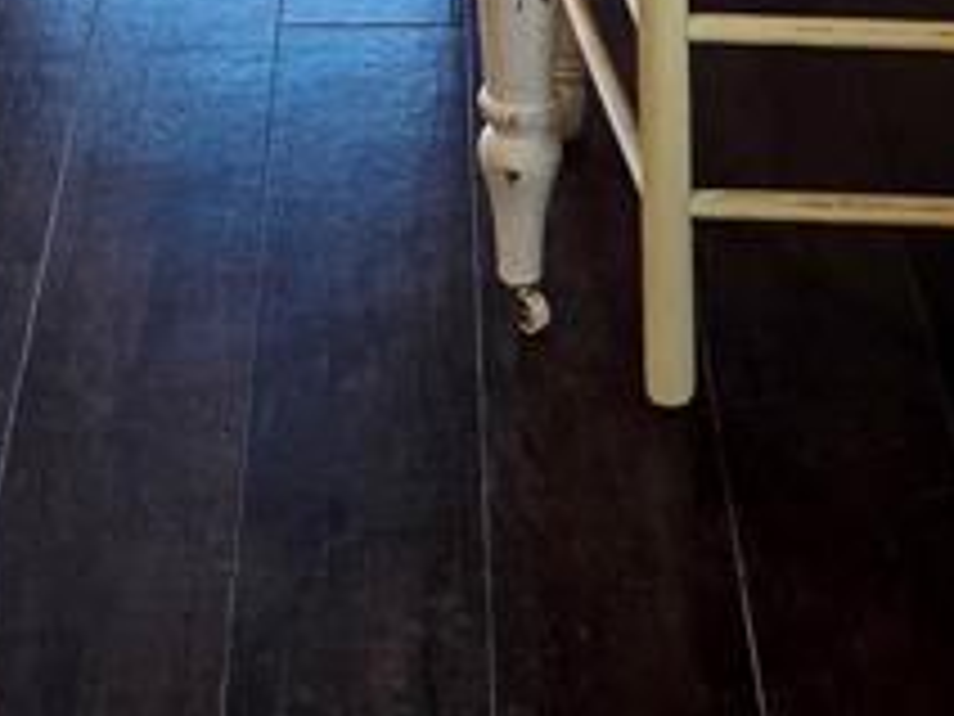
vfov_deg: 11.4
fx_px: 3059
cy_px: -937
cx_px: 436
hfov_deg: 17.7
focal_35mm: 111
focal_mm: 5.4
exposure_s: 1/120
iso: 80
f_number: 1.8
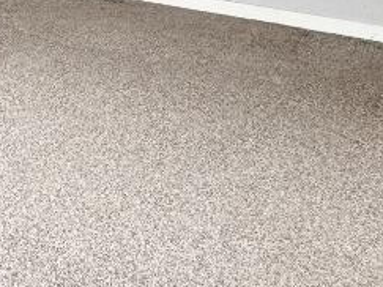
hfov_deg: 25.7
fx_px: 652
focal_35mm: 59
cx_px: -169
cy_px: -134
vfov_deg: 21.2
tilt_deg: -5.7
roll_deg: +2.4
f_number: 2.2
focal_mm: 2.22
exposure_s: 1/99
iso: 80
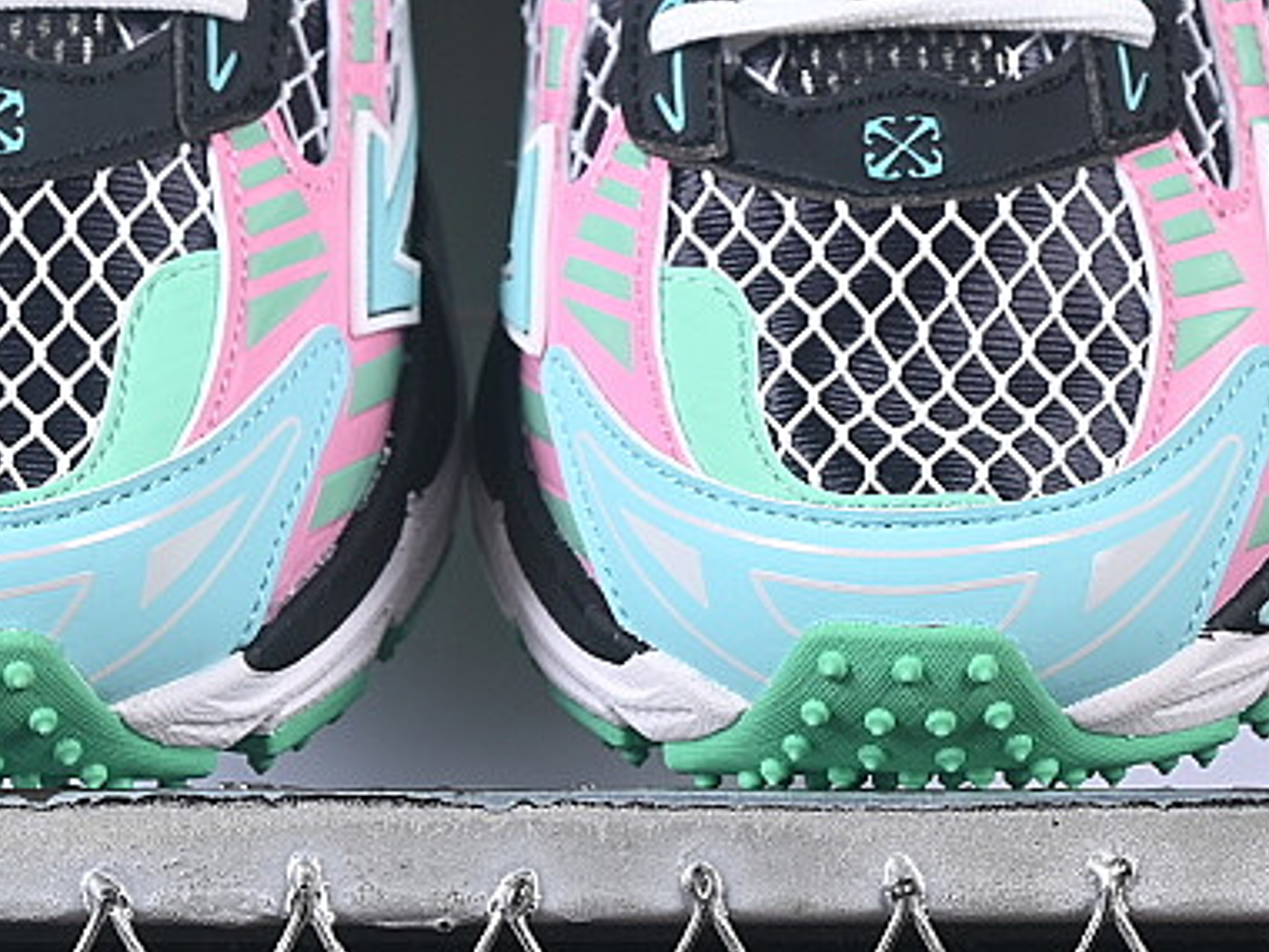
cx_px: 501
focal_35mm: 205
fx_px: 7515
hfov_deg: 9.6
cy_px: 47
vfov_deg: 7.2
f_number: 7.1
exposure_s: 1/80
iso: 160
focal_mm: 50
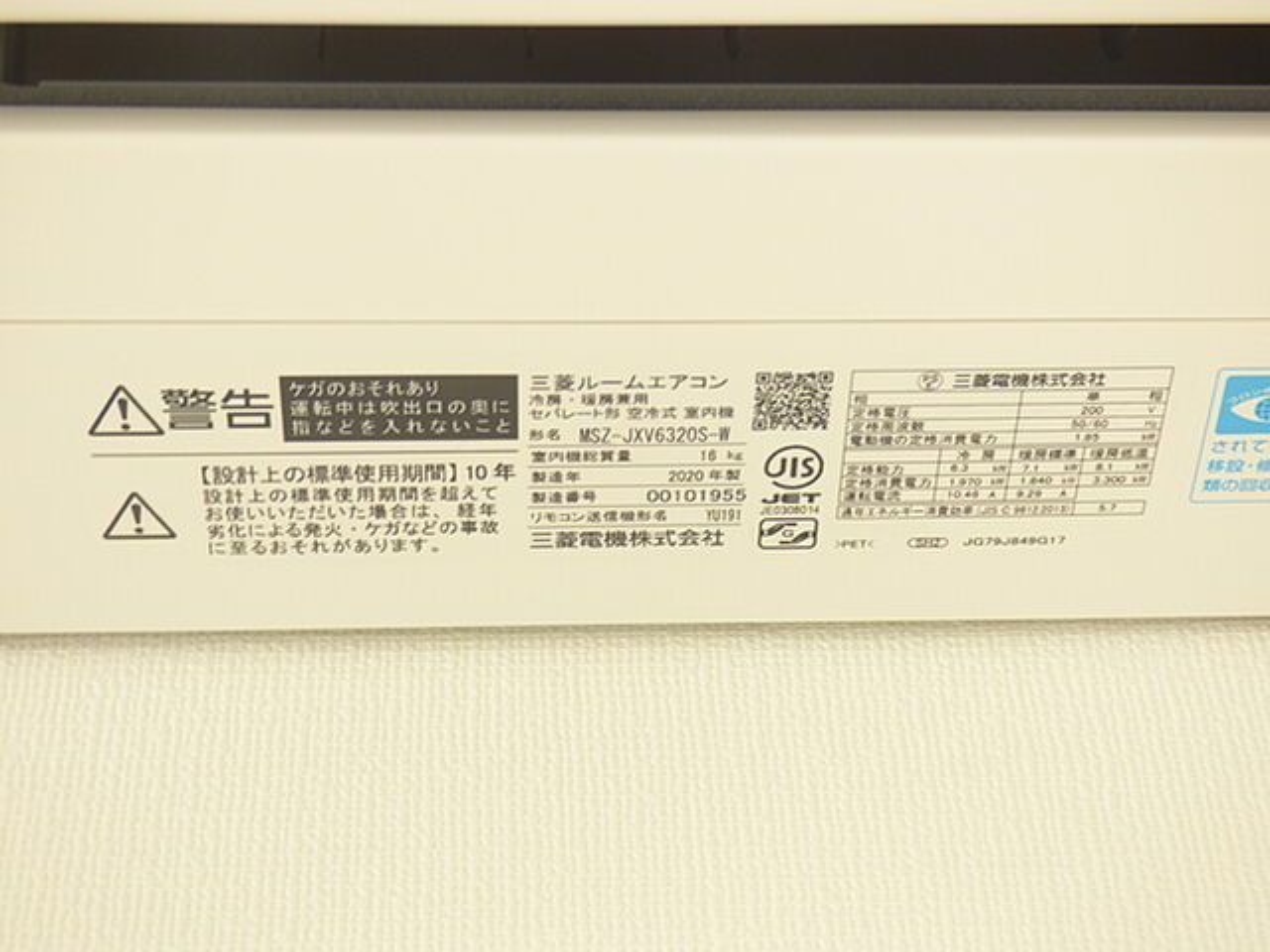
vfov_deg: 18.9
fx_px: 2862
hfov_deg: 25.0
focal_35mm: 78
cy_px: 476
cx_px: 635
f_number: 4.5
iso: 200
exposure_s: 1/25
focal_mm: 13.94
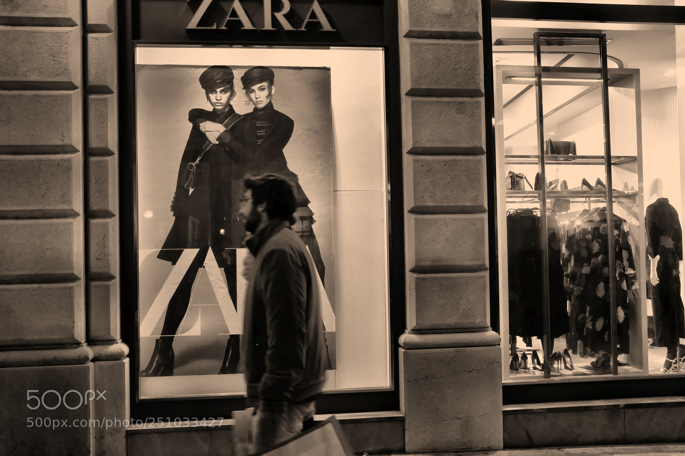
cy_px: 228
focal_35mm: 36
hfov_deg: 53.1
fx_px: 685
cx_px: 342
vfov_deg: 36.9
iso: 3200
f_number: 4
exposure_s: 1/42
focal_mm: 24.3
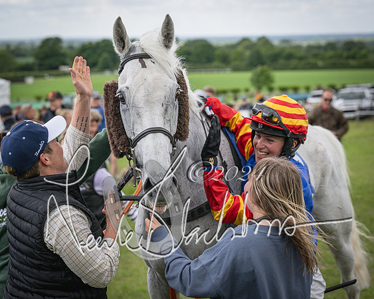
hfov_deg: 24.2
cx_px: 217
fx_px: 872
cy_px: 150
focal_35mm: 79
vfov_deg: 19.4
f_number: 4
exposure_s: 1/1600
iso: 400
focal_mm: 70
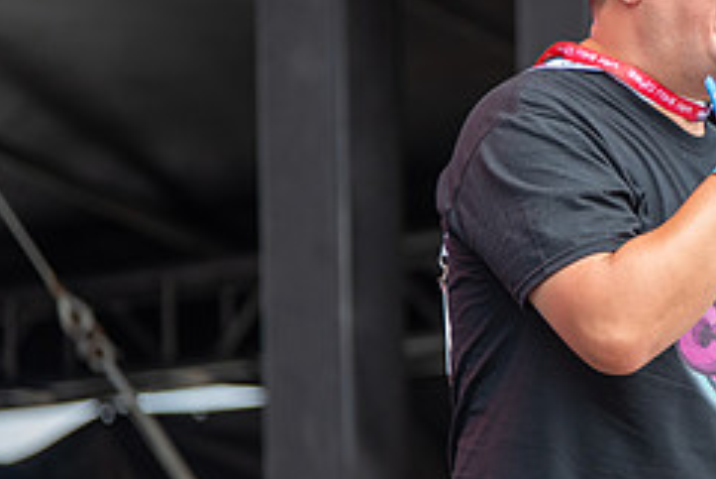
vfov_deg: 2.5
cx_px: 657
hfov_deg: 3.7
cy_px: 237
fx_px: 11025
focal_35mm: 554
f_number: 5.6
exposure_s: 1/400
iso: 360
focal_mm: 230
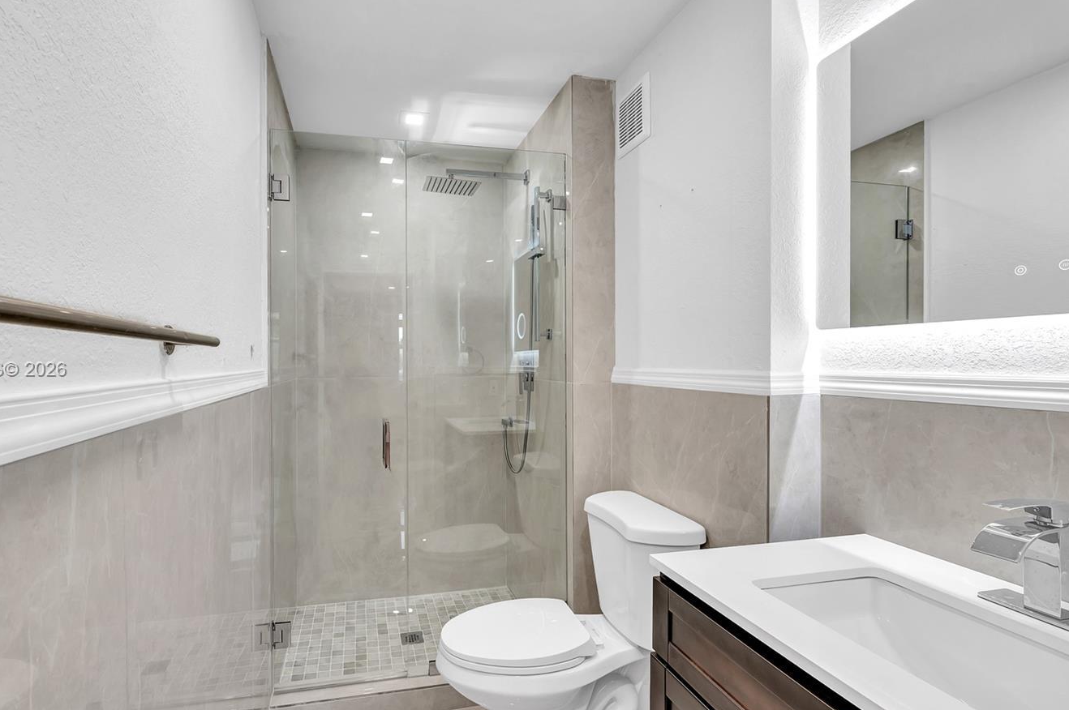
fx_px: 504
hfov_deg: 92.8
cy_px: 370
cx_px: 462
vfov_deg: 70.3
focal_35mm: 17
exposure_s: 1/25
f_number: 8
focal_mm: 14
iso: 400
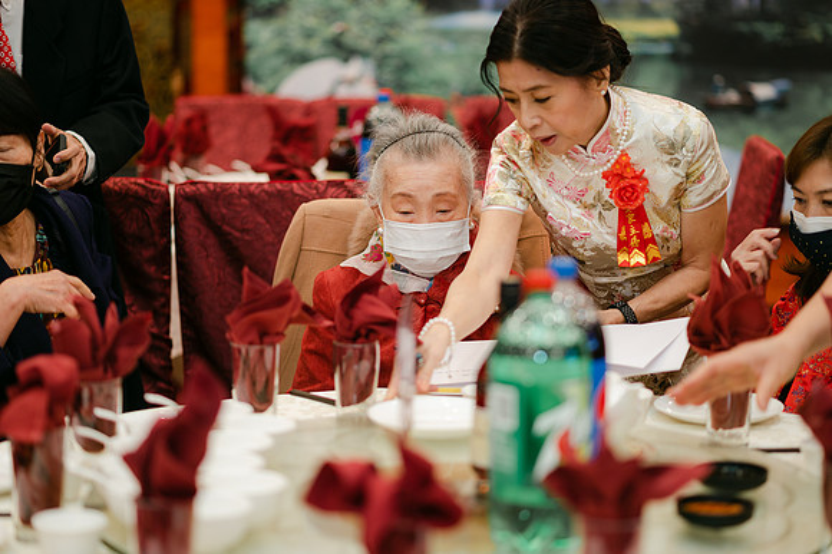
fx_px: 2012
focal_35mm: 87
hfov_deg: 23.4
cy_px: 277
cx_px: 416
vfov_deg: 15.7
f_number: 2
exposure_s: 1/125
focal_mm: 85
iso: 320
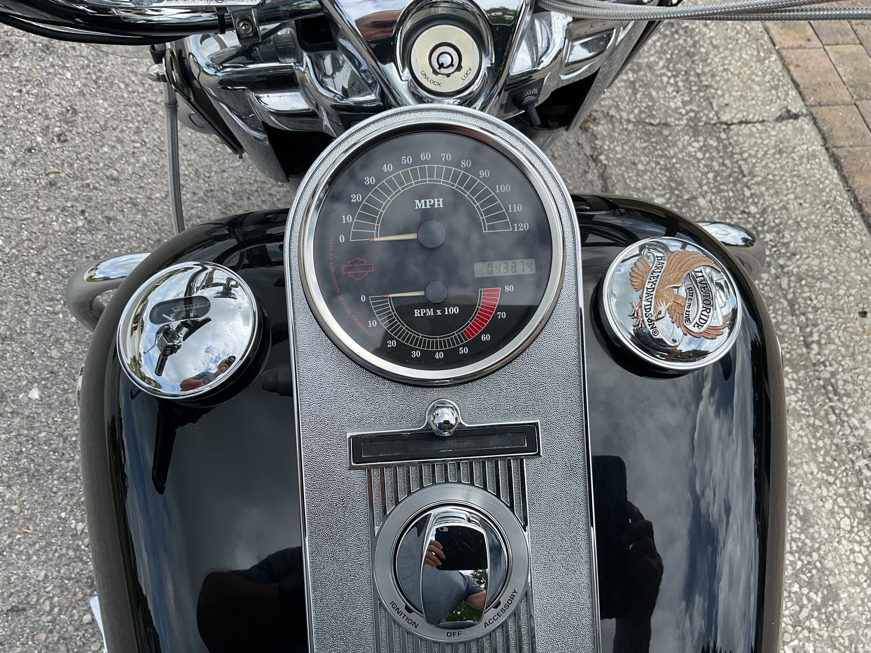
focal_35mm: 29
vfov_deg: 48.2
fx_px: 730
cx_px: 436
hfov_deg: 61.7
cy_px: 326
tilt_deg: -60.1
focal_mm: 3
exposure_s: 1/1279
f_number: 1.8
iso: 16
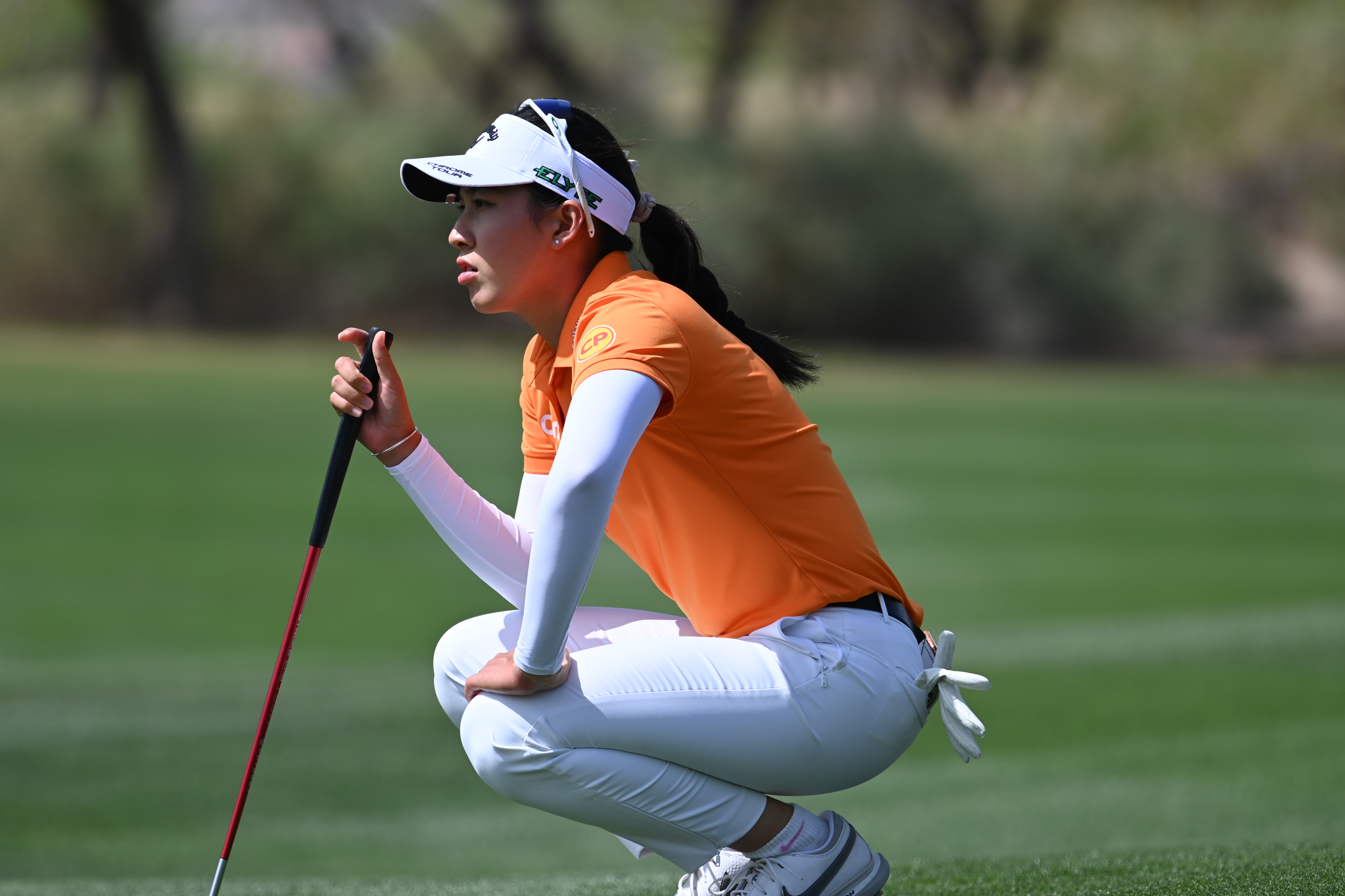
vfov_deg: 2.3
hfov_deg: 3.4
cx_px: 672
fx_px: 22415
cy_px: 448
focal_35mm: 600
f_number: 5.6
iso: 110
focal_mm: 400
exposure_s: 1/640
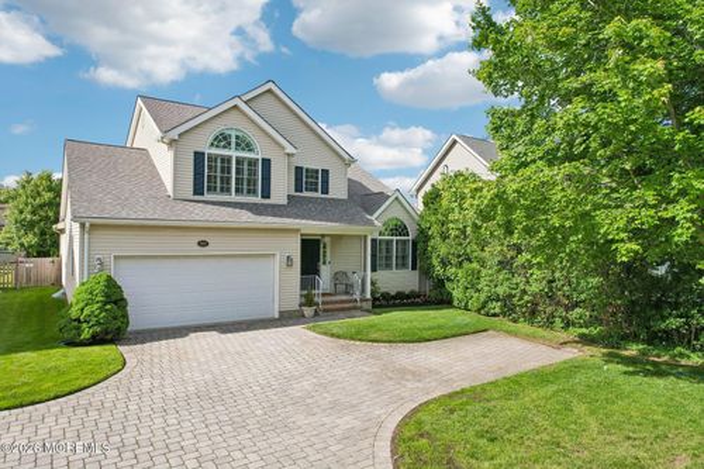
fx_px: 430
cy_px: 234
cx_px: 352
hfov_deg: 78.6
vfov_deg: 57.2
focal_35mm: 22
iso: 100
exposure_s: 1/640
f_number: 2.8
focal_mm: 8.4
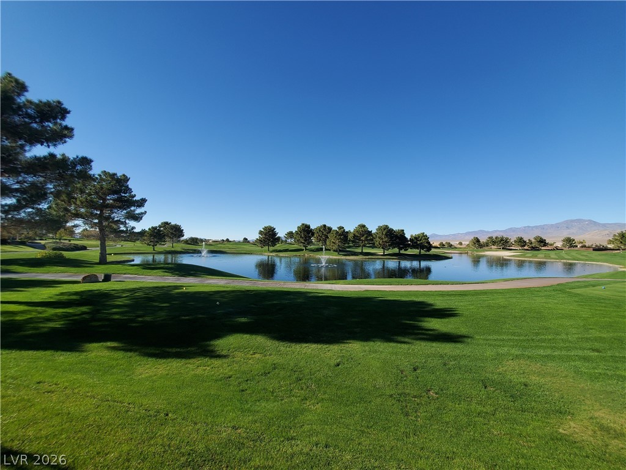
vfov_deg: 89.9
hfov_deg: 106.2
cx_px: 313
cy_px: 235
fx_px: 235
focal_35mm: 13
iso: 50
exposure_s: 1/952
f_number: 2.2
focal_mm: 1.8
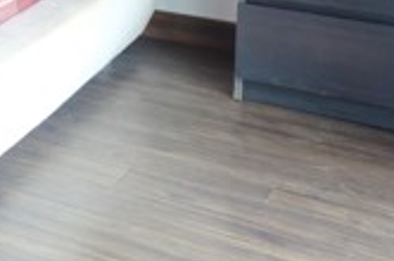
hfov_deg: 19.0
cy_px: -199
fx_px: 950
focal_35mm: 87
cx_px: -273
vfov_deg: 14.0
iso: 200
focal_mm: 16
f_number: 3.5
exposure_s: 1/28
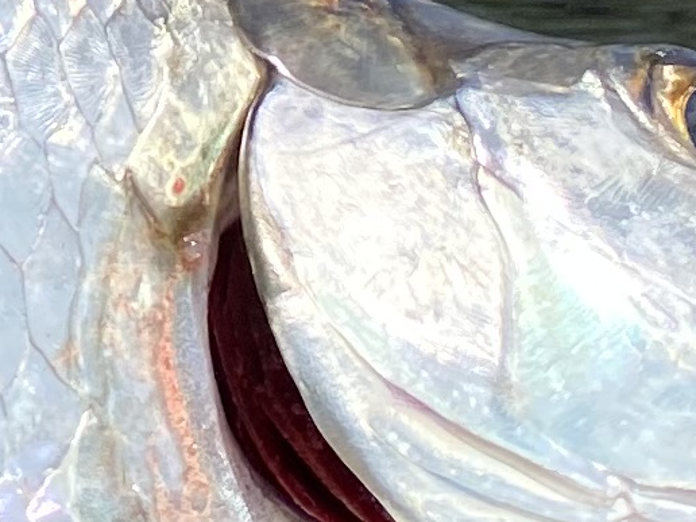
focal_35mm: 203
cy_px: -503
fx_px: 4082
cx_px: -654
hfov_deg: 9.2
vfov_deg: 7.1
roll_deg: +0.1
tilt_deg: -4.5
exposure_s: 1/2688
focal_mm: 4.25
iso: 32
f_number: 1.8
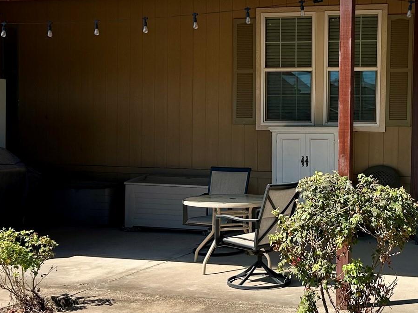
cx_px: 353
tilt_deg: -2.8
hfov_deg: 31.6
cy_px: 146
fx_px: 712
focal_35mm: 59
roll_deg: -0.8
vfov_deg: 24.8
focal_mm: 5.7
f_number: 1.5
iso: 50
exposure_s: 1/3968
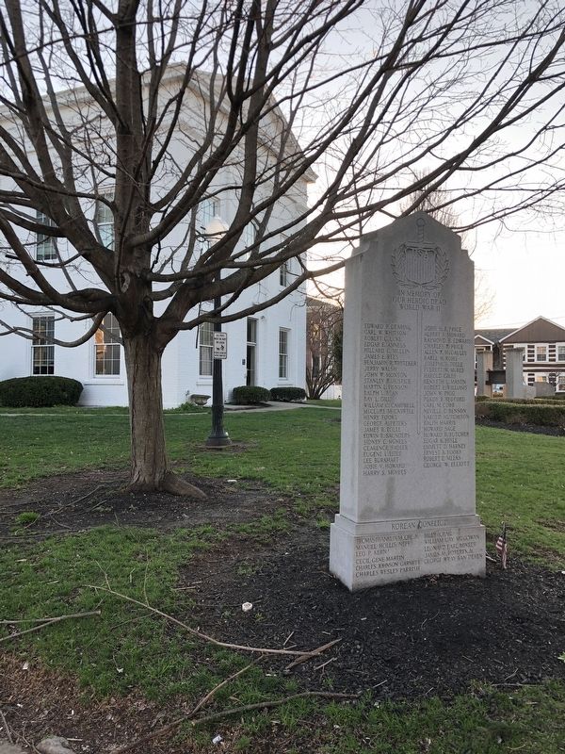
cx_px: 282
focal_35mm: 28
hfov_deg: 49.7
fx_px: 609
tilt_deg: +1.8
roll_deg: +0.4
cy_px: 377
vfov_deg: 63.4
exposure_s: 1/120
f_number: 1.8
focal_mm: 4
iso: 25
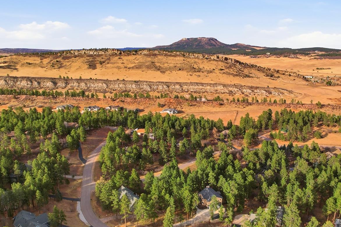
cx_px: 210
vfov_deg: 43.3
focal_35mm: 30
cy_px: 142
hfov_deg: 61.2
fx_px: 284
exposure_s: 1/160
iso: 100
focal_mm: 8.4
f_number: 2.8
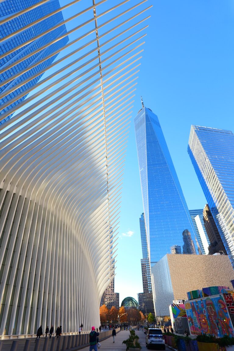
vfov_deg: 96.7
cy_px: 176
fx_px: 156
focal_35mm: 16
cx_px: 117
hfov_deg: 73.7
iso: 100
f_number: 5
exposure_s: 1/125
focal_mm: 11
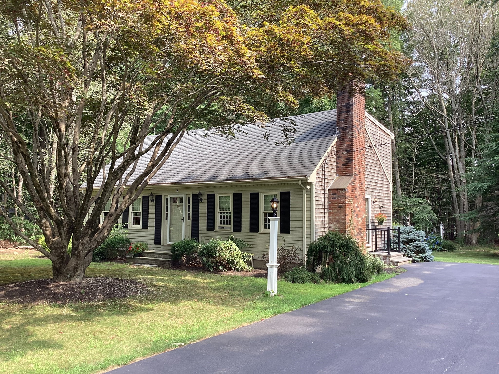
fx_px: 447
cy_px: 187
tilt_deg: +3.2
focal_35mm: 31
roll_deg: -0.5
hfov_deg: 58.4
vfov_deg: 45.4
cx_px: 250
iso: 25
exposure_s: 1/130
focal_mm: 3.3
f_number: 2.4
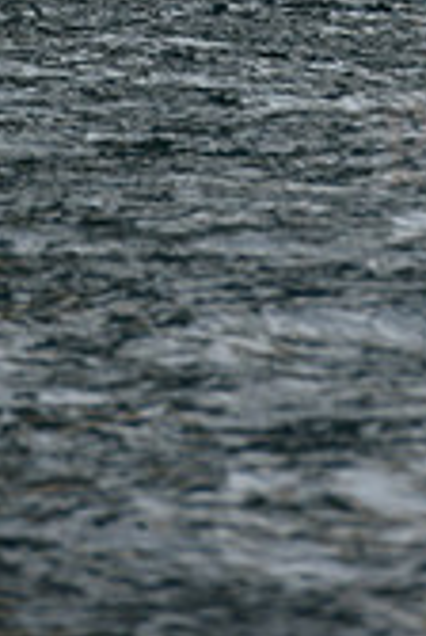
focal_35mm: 693
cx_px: 184
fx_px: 12249
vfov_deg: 3.0
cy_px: -446
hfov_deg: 2.0
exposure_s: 1/800
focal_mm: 200
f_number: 7.1
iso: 250
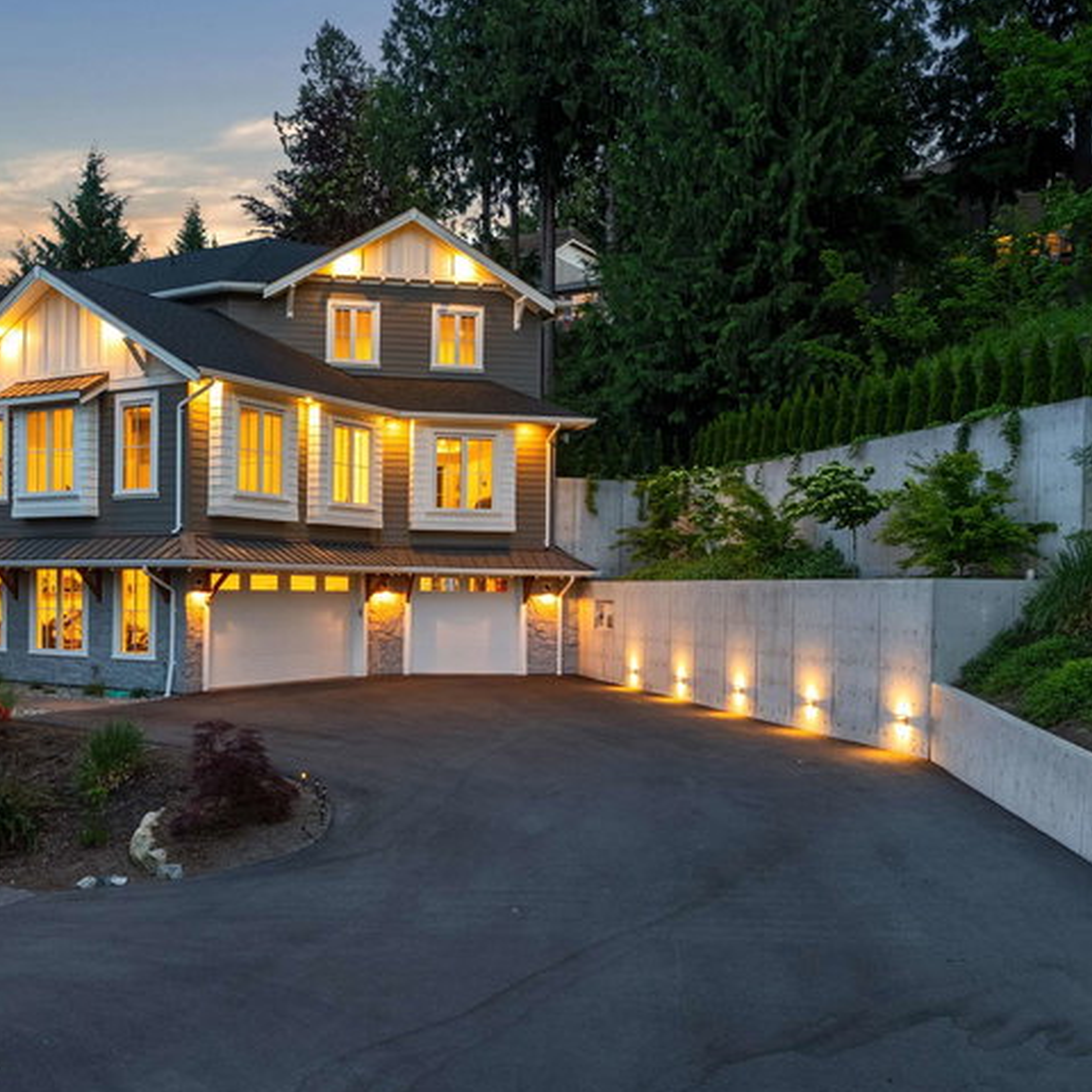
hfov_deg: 47.5
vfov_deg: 48.4
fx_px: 1213
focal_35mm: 34
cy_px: 582
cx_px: 345
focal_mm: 24
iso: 100
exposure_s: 3.2
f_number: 11
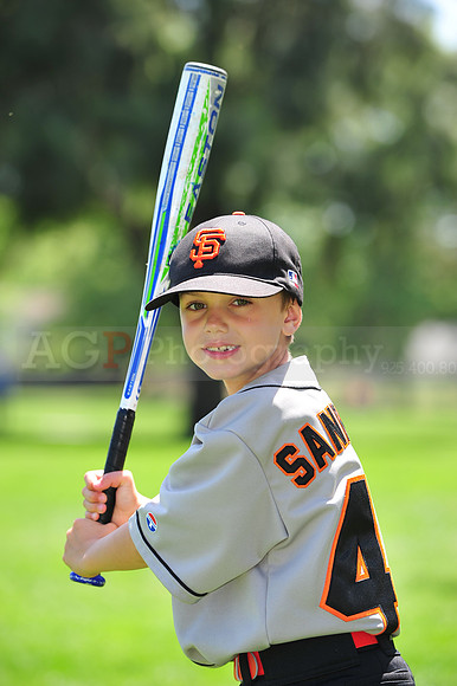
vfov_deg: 11.8
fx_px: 3336
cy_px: 343
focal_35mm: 175
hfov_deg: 7.8
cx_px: 228
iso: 200
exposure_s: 1/400
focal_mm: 175
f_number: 5
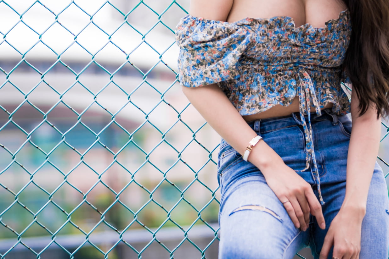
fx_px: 2193
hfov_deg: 10.1
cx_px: 201
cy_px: 26
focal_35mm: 203
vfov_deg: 6.8
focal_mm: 98
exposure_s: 1/1600
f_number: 2.8
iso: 320
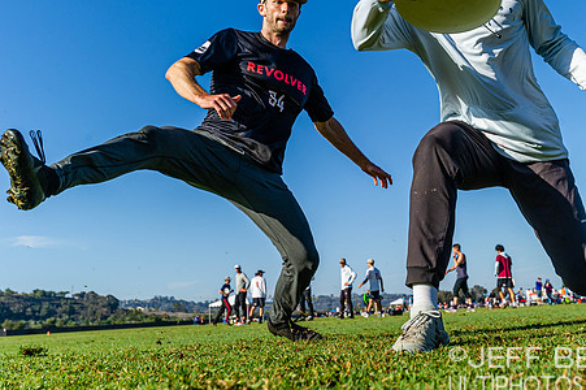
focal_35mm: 45
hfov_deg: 43.3
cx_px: 363
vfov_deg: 29.8
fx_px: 732
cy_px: 160
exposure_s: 1/1000
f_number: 5.6
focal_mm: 35
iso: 200
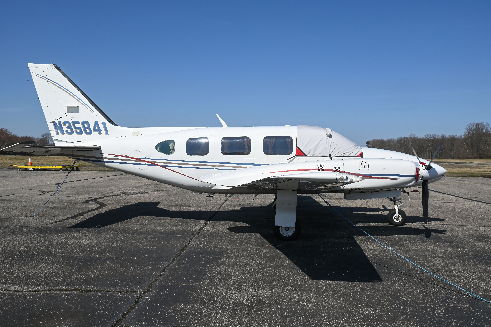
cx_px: 246
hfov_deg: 58.3
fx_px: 440
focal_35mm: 32
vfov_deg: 40.8
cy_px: 164
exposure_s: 1/640
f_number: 9
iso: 160
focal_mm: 21.5
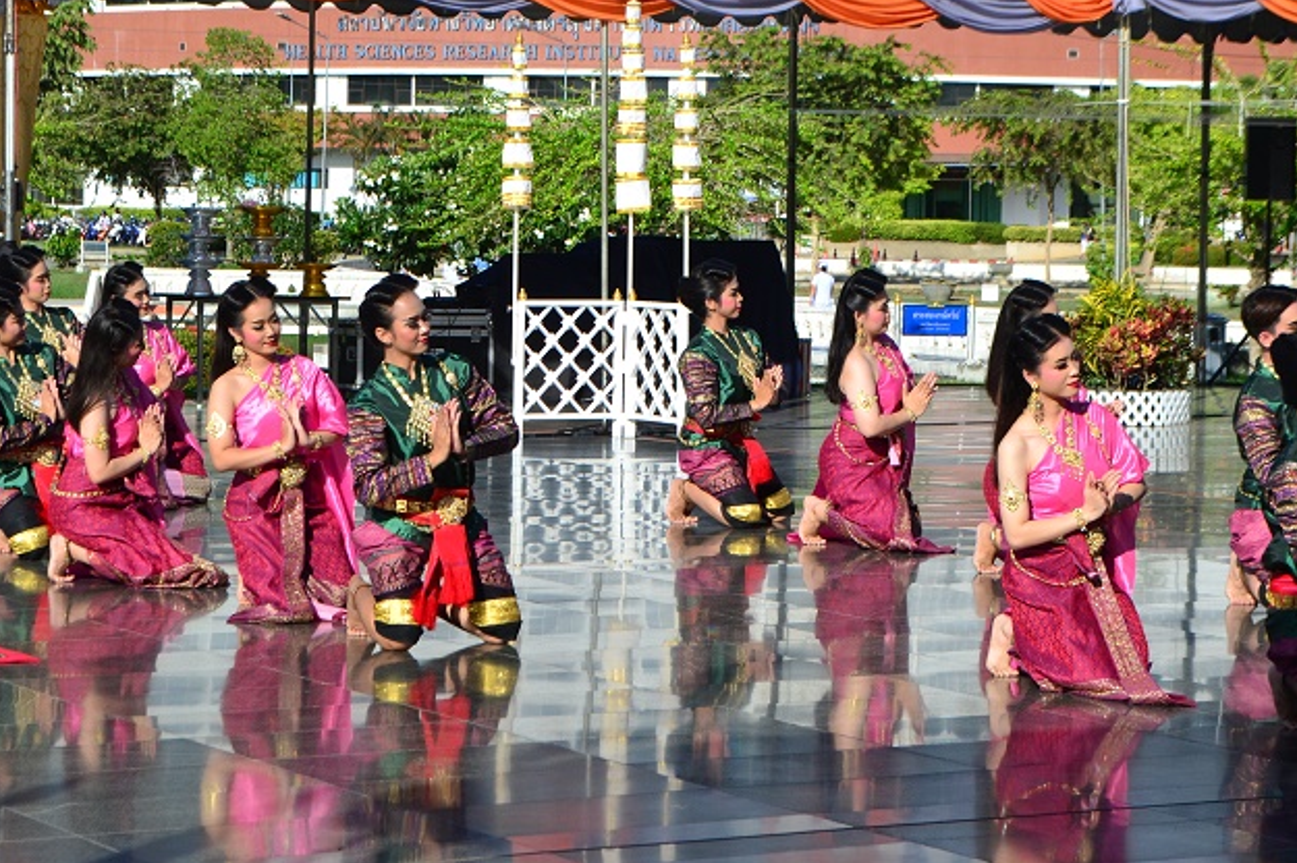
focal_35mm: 106
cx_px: 687
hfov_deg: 19.3
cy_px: 372
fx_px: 3804
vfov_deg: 12.9
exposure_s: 1/500
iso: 400
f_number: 11
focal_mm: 55
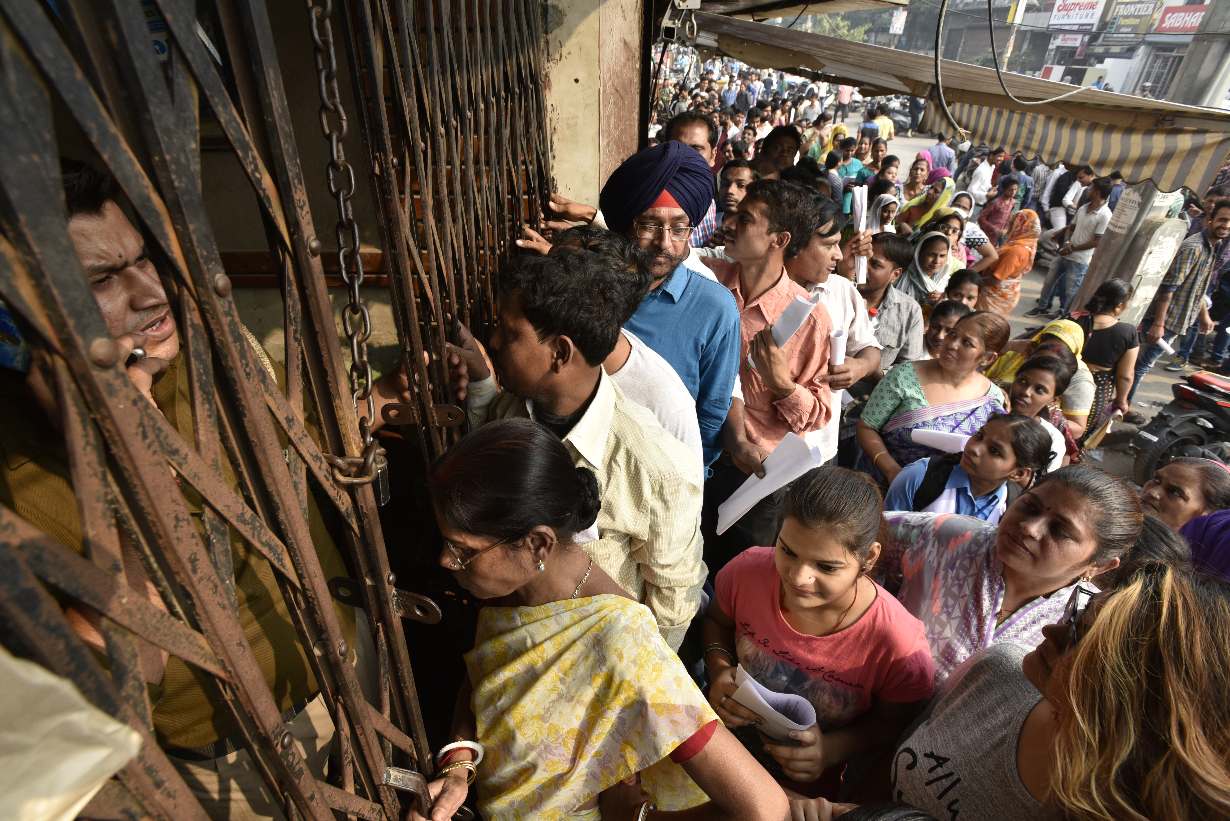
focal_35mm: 17
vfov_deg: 70.5
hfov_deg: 93.3
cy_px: 410
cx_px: 615
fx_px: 581
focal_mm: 17
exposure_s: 1/250
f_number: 9
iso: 500
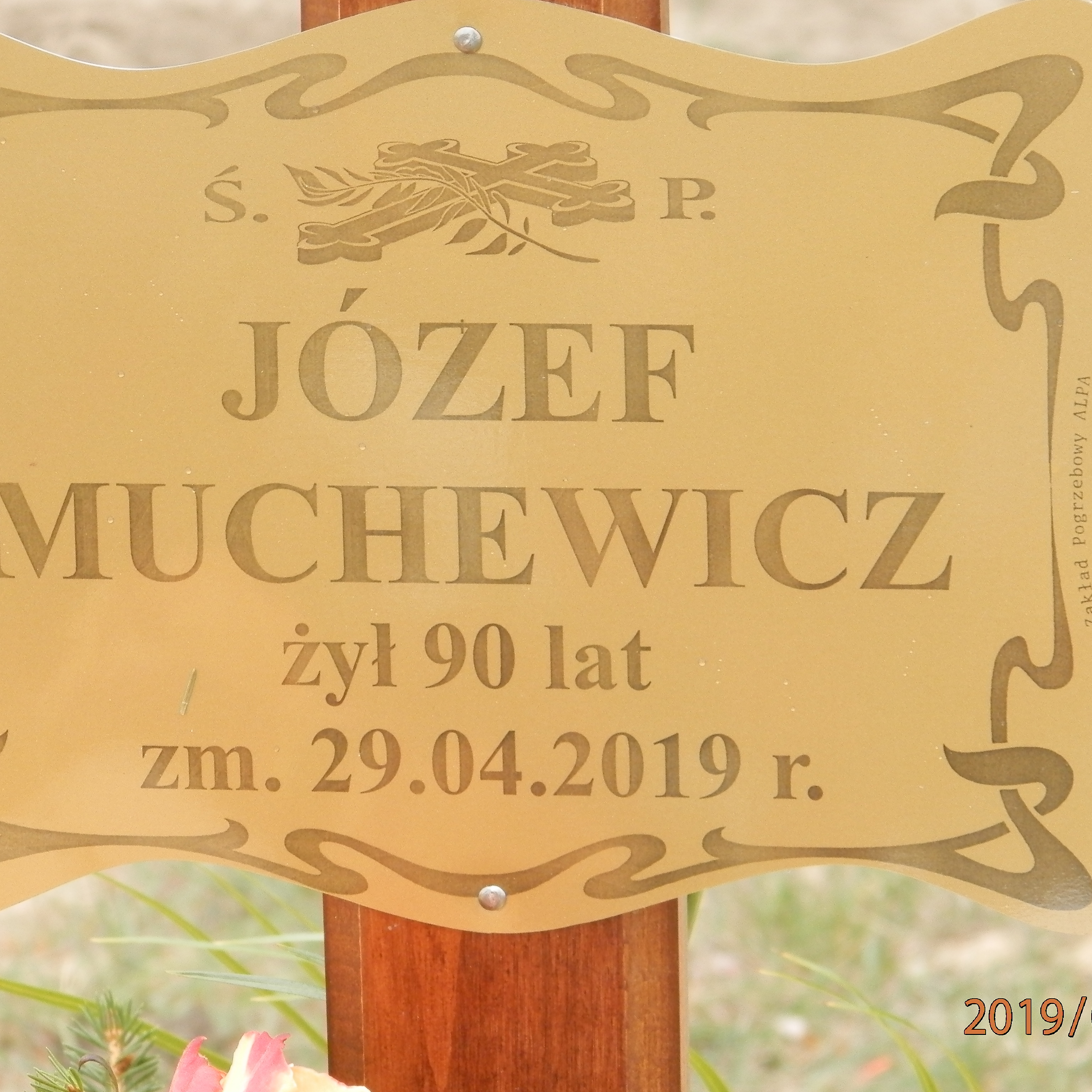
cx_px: 496
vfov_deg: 5.9
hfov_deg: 5.9
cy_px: 532
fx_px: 10636
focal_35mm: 298
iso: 200
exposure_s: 1/125
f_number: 5.4
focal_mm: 40
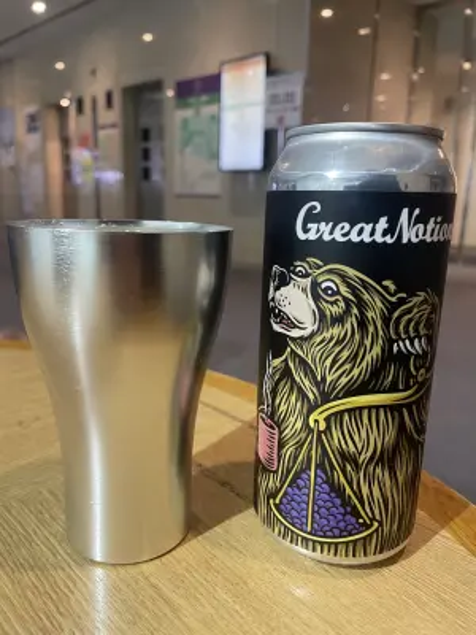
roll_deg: -2.2
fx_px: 477
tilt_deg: -13.3
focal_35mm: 26
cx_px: 238
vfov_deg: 67.3
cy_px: 318
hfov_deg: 53.1
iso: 320
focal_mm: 4.2
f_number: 1.6
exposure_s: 1/60
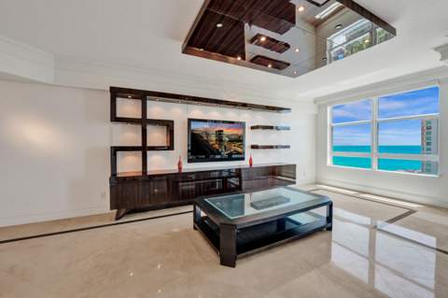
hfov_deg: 104.3
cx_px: 224
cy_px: 149
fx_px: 174
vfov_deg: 81.1
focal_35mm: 14
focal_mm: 14
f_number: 5.6
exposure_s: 1/500
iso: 2500
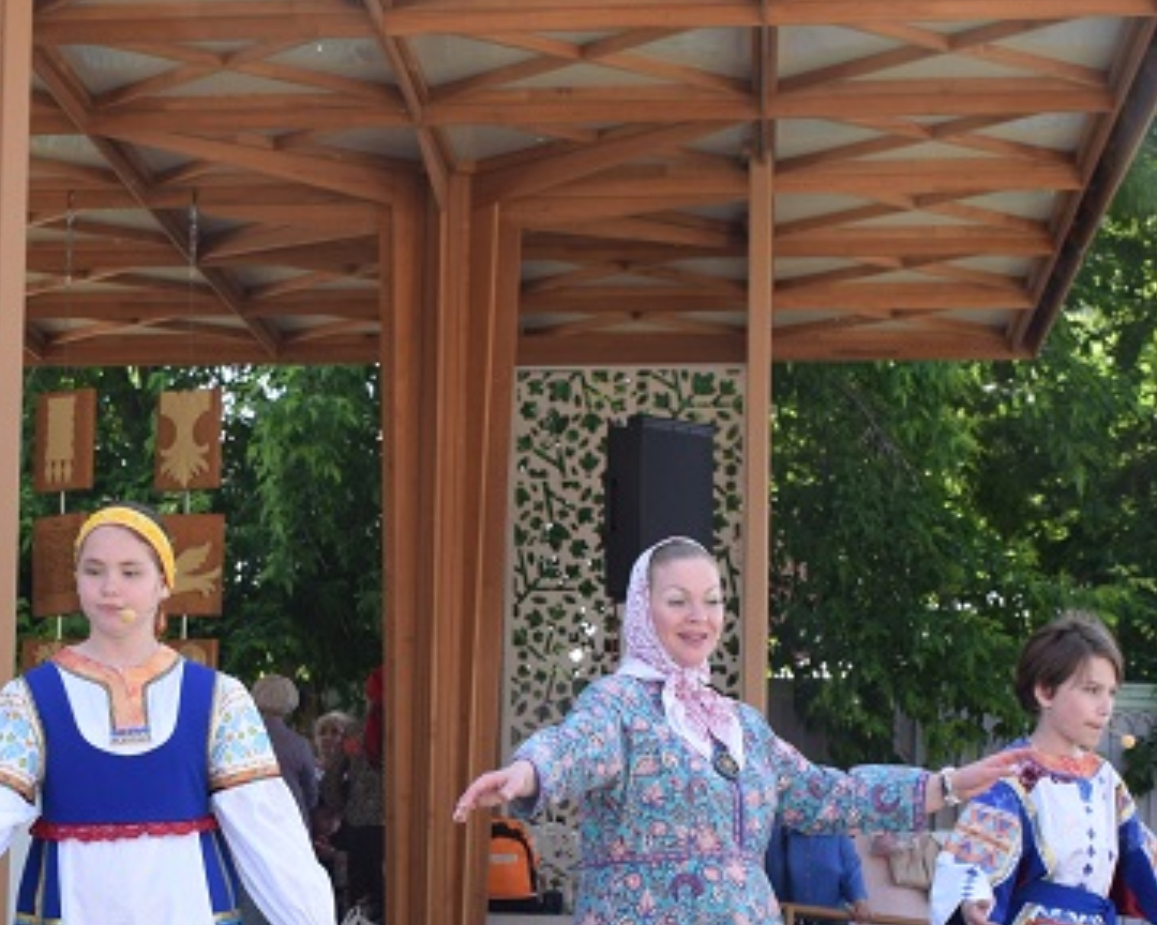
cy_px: 716
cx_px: 276
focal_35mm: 86
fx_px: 2945
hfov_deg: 22.0
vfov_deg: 17.7
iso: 320
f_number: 8
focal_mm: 22
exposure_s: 1/250
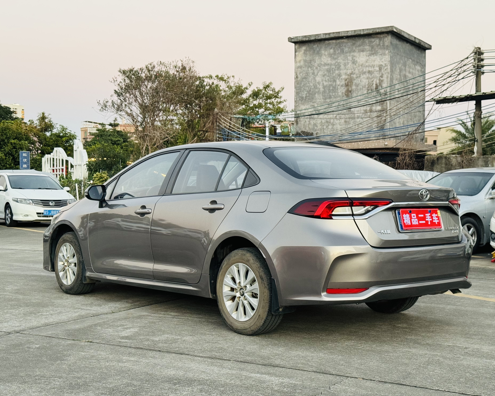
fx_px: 747
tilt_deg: -1.4
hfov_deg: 36.6
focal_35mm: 51
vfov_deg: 29.7
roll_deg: -0.2
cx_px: 260
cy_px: 202
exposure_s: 1/60
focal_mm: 6.86
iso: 160
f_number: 1.78
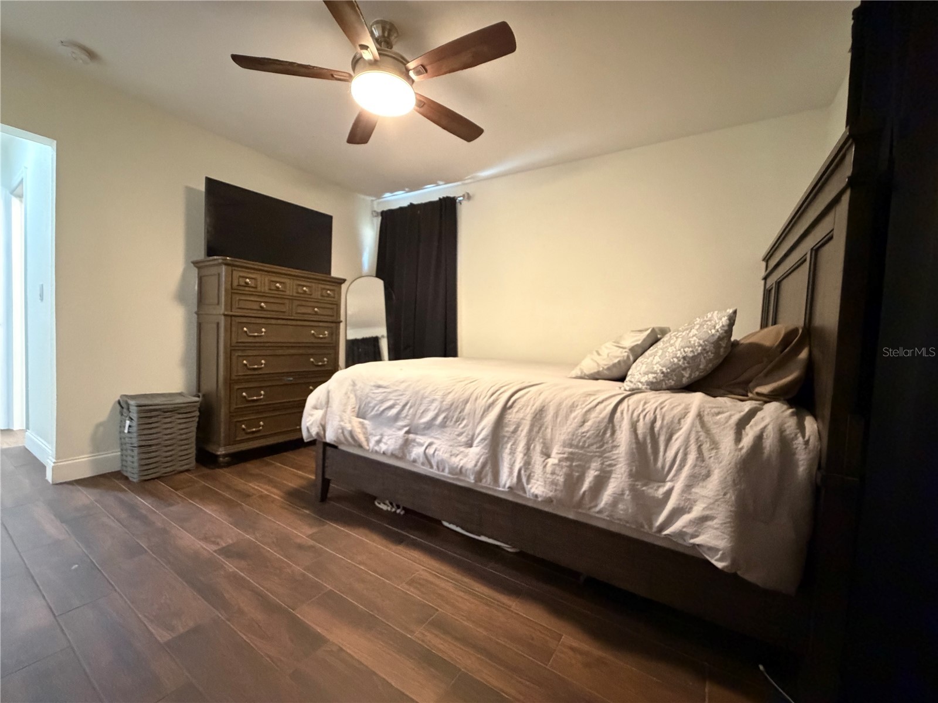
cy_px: 352
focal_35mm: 14
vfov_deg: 85.7
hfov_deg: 102.1
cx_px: 469
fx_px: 379
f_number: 2.2
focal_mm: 2.22
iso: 1250
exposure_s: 1/40
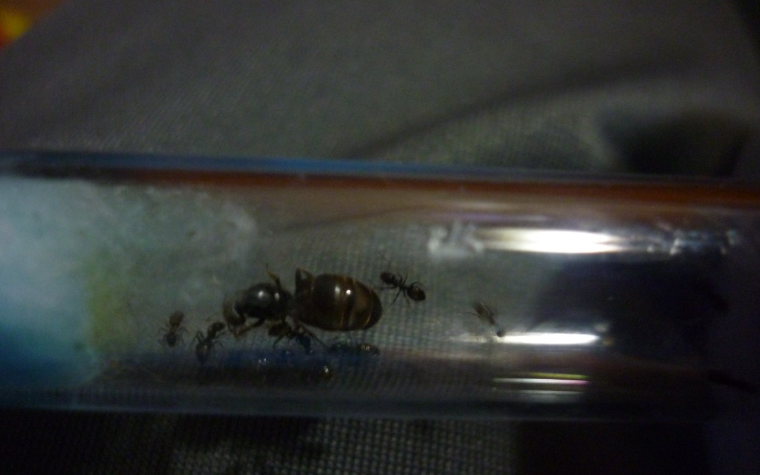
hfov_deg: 54.0
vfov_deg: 35.2
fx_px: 746
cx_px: 379
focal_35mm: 36
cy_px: 291
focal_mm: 5.5
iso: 400
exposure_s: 1/8
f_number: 2.8
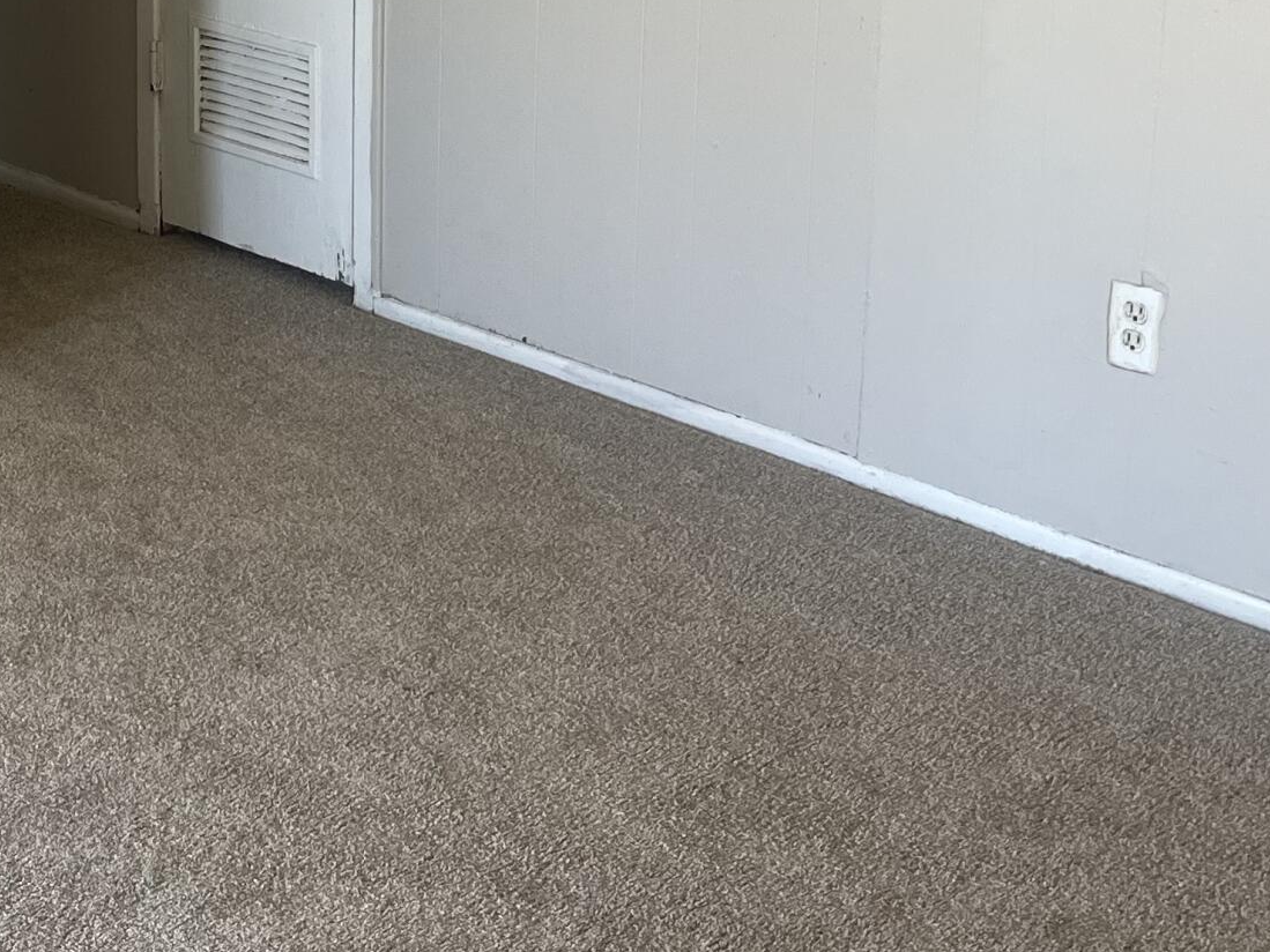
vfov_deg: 20.0
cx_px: 112
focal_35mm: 71
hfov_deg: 26.4
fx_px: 2605
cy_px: -28
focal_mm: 5.1
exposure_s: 1/121
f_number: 1.6
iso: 100
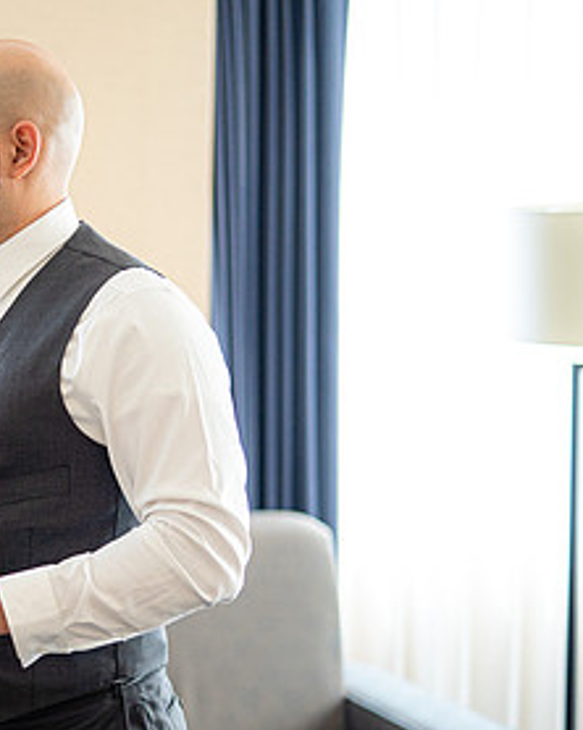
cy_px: 463
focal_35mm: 98
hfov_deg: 15.2
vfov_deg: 19.5
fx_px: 2116
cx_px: -110
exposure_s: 1/500
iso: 800
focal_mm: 50
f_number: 1.4
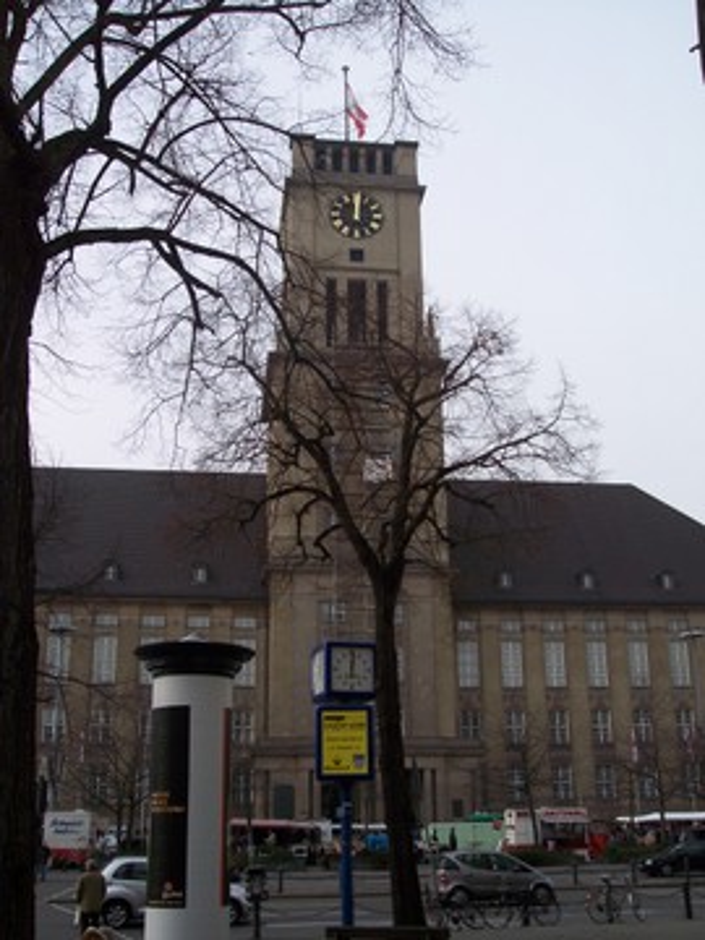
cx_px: 352
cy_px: 470
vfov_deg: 49.0
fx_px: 1032
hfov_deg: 37.7
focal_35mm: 38
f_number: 4.8
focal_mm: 8
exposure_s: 1/350
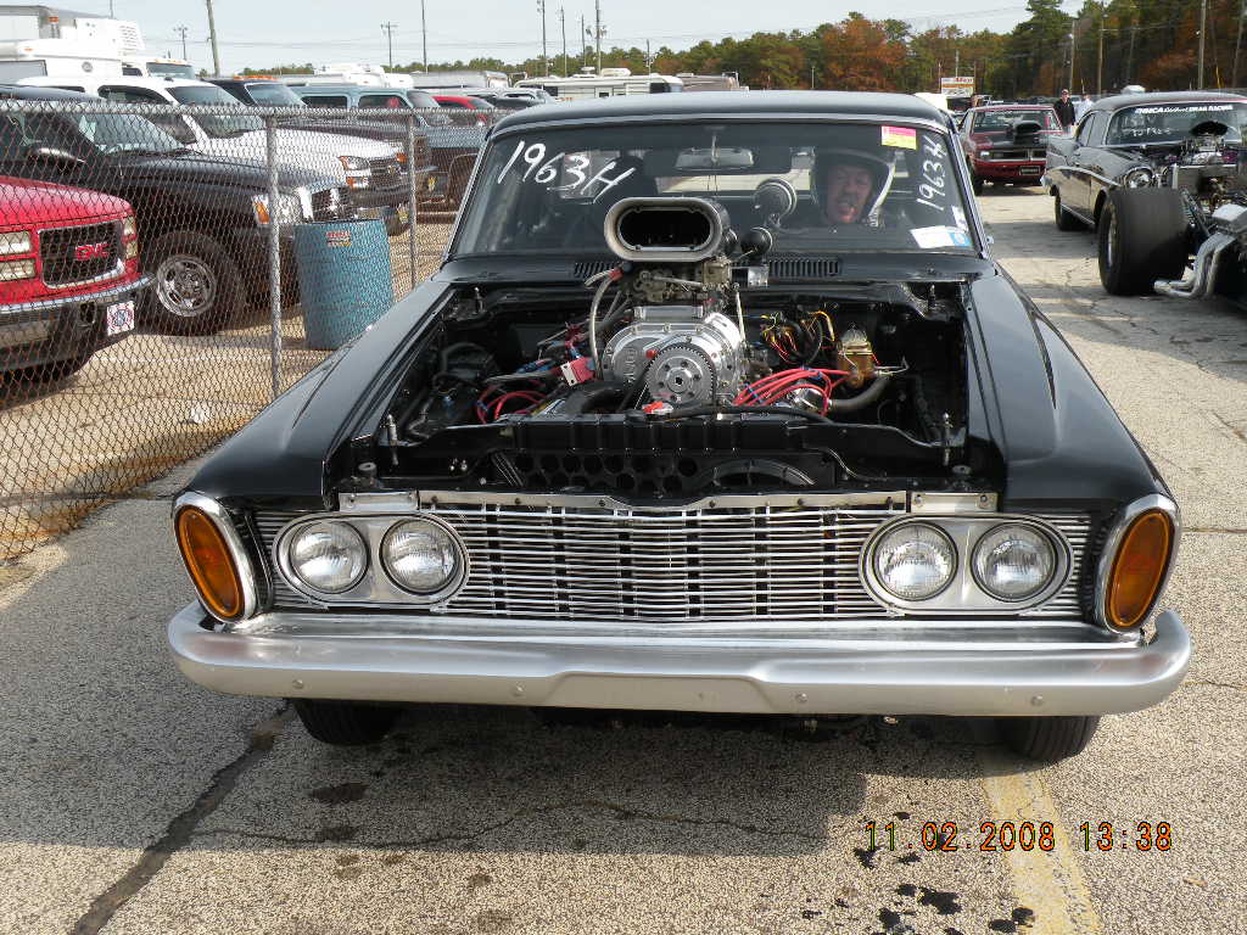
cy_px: 468
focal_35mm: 42
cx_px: 624
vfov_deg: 34.3
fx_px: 1513
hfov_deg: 44.8
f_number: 5.6
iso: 64
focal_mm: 7.4
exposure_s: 1/193
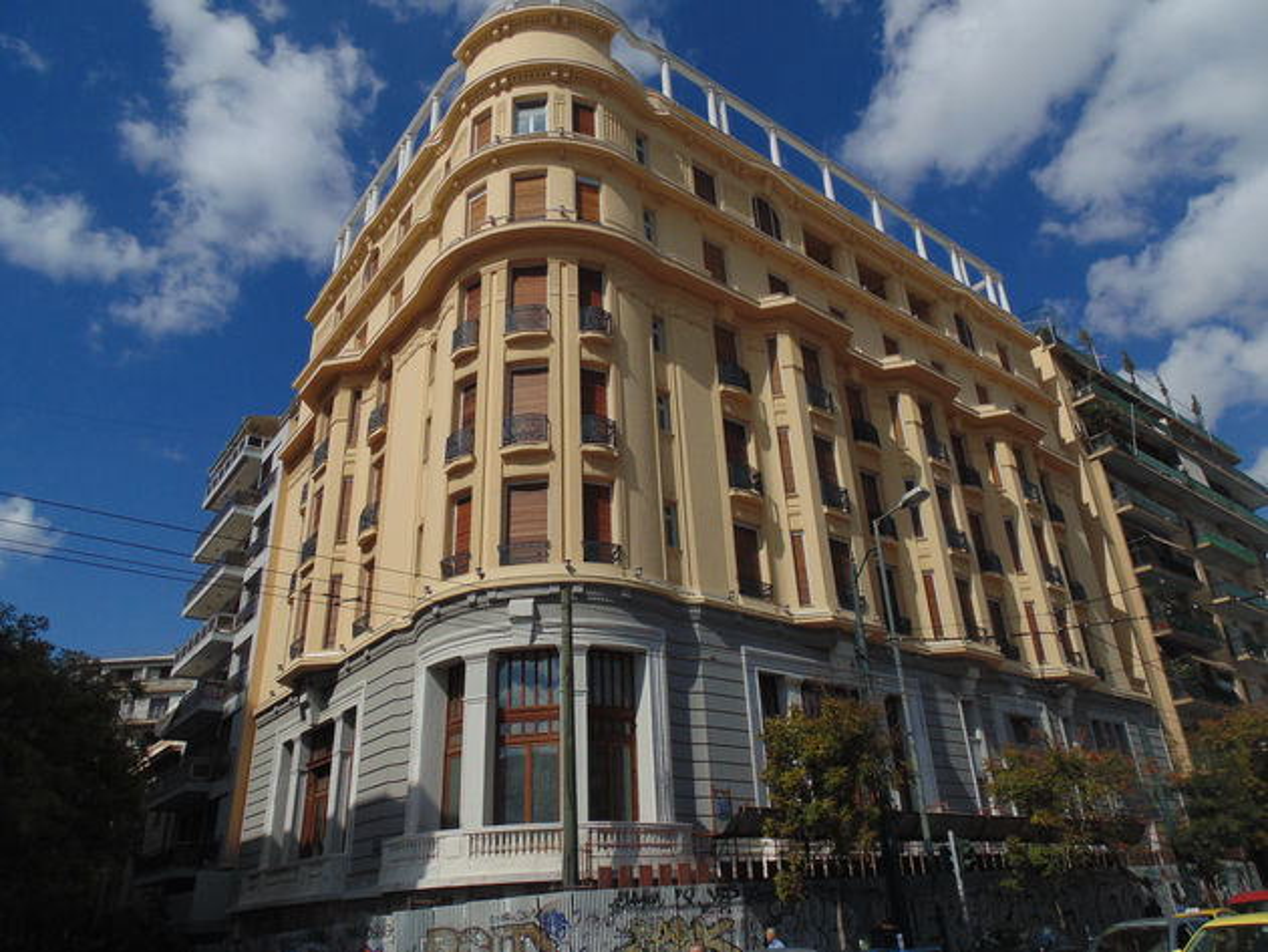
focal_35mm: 24
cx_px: 634
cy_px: 476
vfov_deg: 56.8
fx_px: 879
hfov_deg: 71.6
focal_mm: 4.3
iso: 80
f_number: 9.7
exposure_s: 1/320
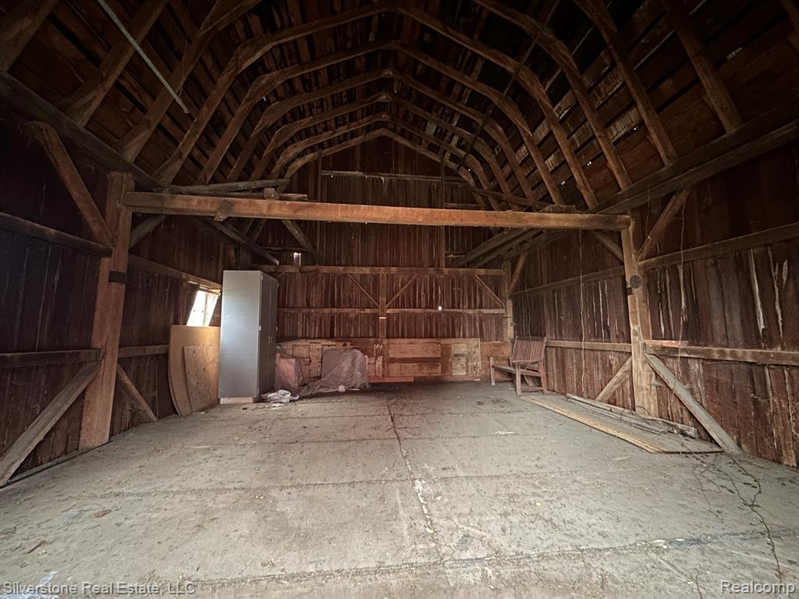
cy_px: 300
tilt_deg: +5.5
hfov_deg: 102.1
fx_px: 323
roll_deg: +0.0
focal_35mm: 14
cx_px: 400
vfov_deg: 85.7
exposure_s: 1/11
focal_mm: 2.22
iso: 640
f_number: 2.2
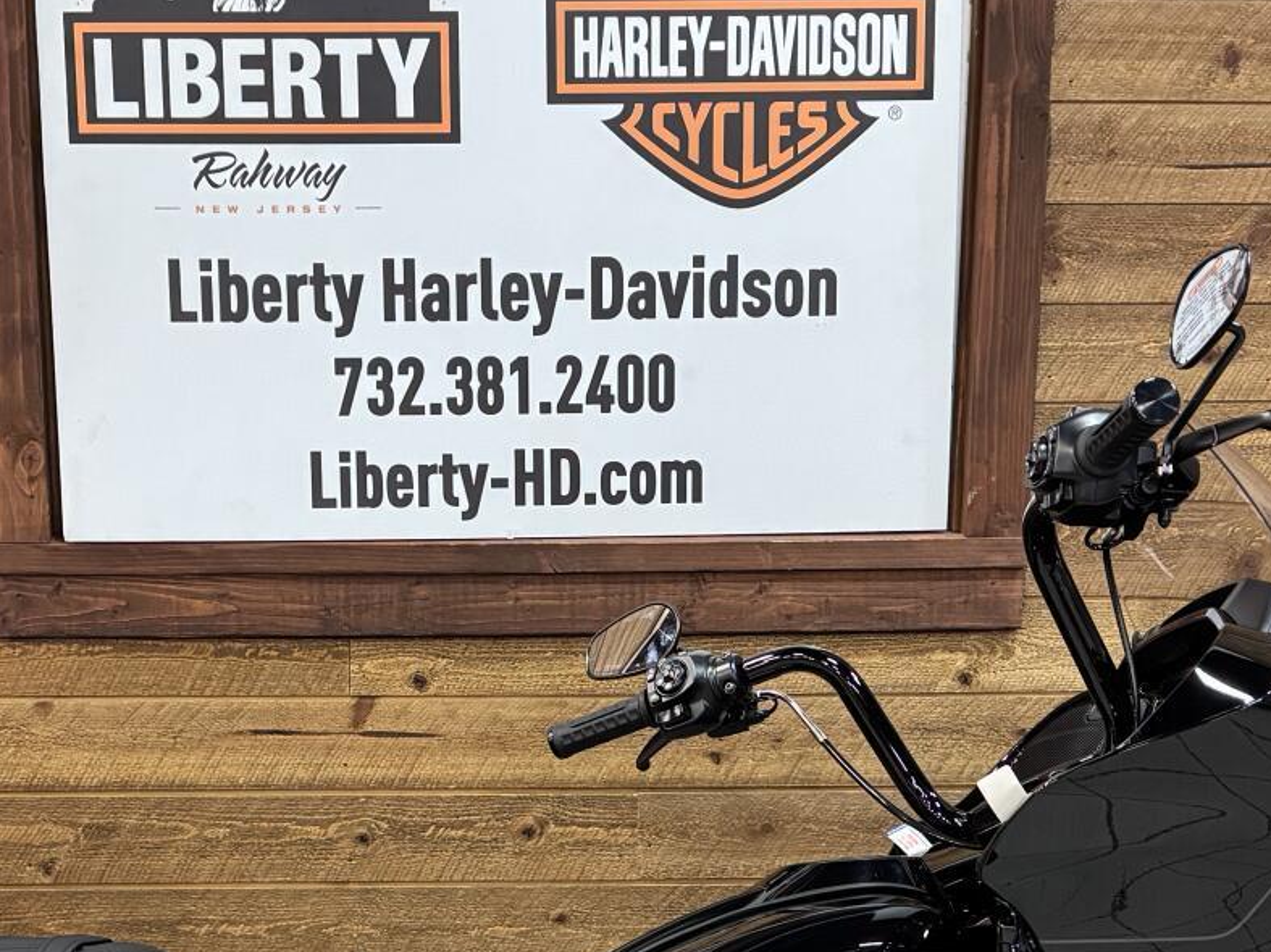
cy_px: 886
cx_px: 491
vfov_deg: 23.3
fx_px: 2239
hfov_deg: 31.6
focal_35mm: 61
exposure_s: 1/60
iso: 400
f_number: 1.78
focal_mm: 6.76
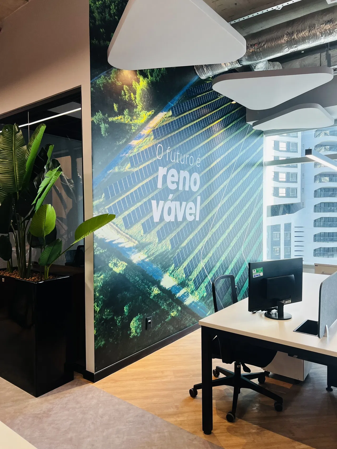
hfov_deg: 53.1
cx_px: 168
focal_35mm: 26
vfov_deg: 67.3
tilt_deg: -1.0
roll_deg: +0.2
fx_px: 338
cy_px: 224
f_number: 1.5
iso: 64
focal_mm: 5.7
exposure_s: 1/60
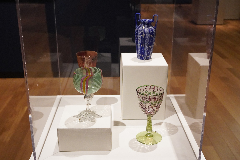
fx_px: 247
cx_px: 120
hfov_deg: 51.9
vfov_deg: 36.0
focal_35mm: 37
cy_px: 80
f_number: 7.1
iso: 10000
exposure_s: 1/100
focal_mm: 37
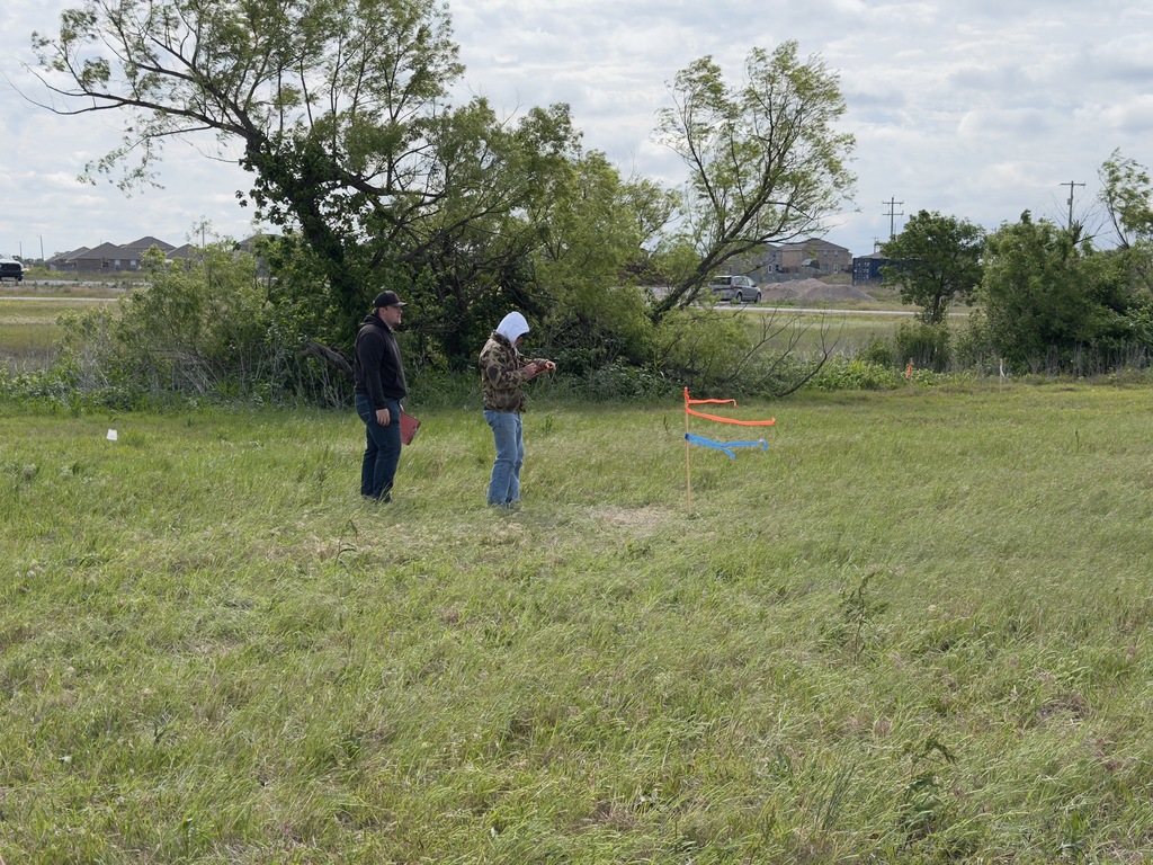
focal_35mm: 48
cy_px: 432
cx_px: 576
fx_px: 1599
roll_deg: -1.0
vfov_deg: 30.3
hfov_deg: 39.7
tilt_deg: -5.0
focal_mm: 6.76
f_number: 1.78
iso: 100
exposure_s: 1/6024
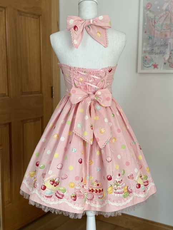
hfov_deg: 30.3
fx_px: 320
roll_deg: +0.0
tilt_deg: -8.0
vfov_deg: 39.7
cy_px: 115
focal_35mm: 48
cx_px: 86
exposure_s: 1/60
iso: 200
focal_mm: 6.86
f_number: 1.78
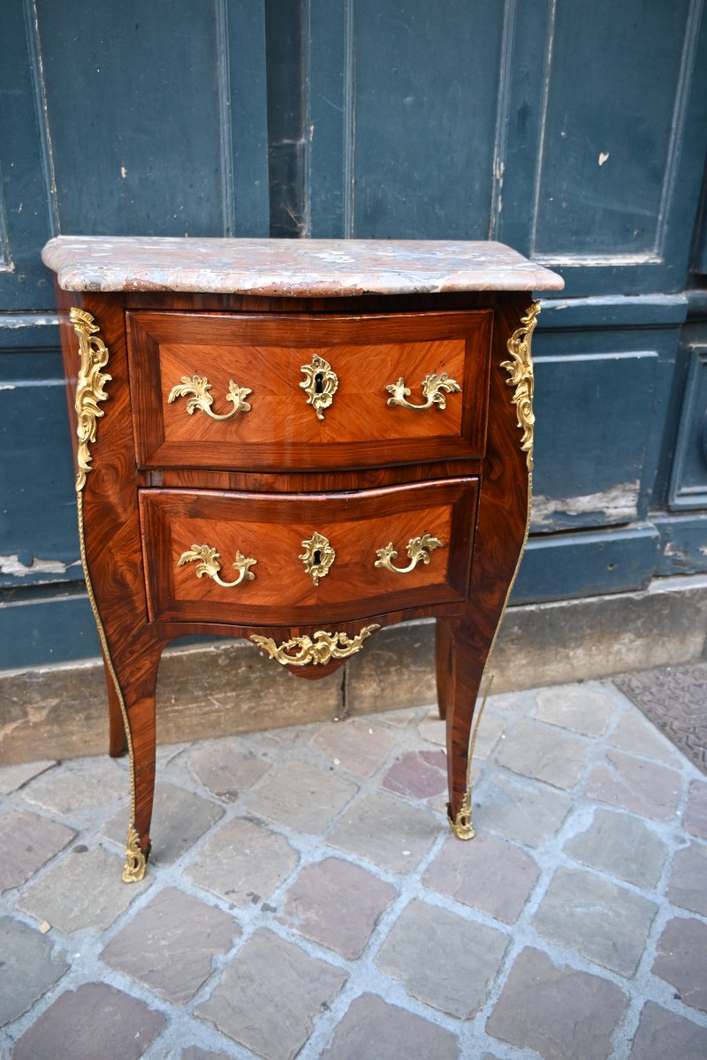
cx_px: 354
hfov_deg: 44.6
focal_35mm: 29
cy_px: 530
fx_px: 862
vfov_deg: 63.2
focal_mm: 19.5
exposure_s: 1/125
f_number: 3.5
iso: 450
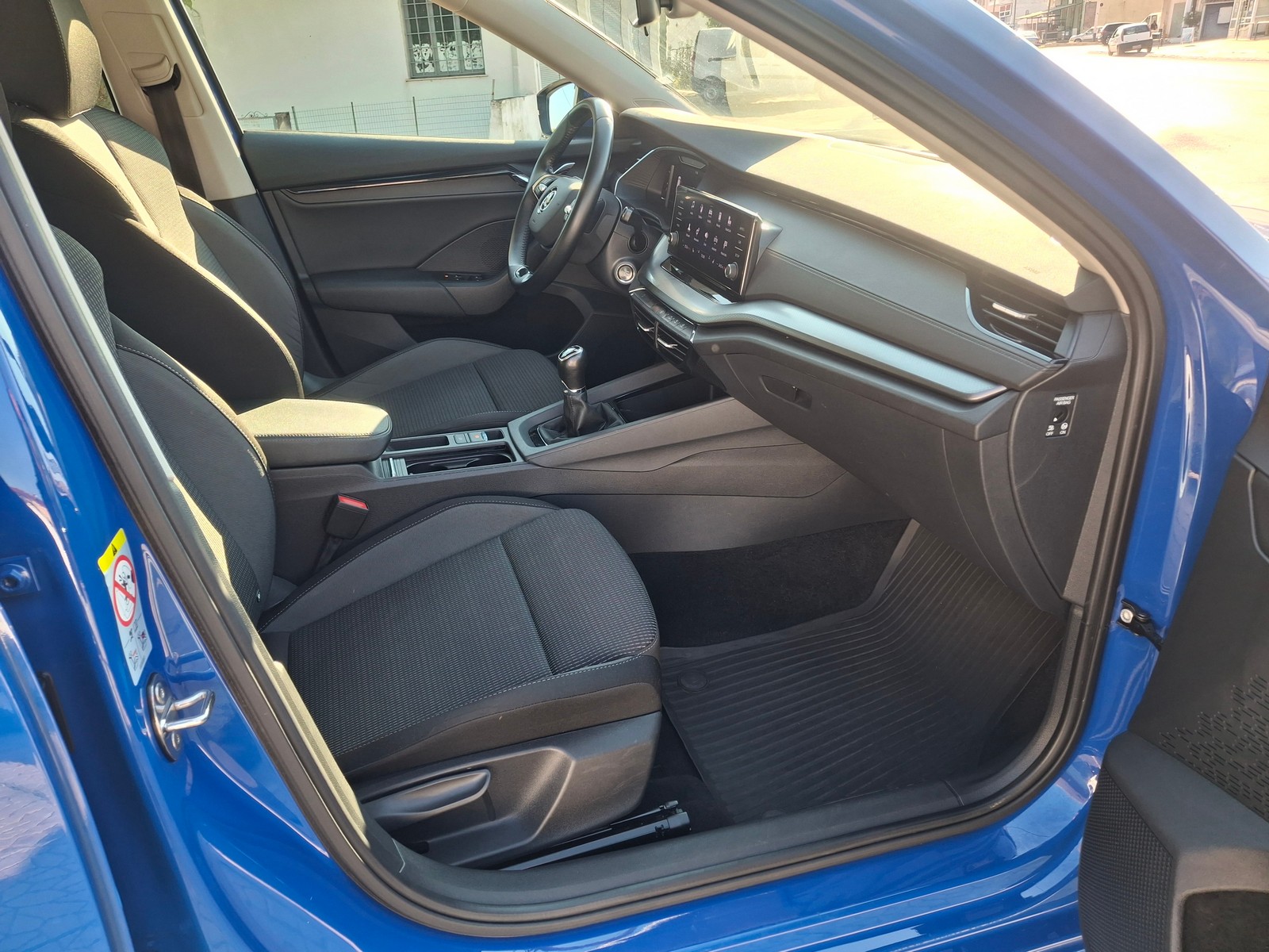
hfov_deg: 69.4
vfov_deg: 54.9
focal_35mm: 25
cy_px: 476
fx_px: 916
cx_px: 634
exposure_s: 1/114
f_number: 1.8
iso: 32
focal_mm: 4.69
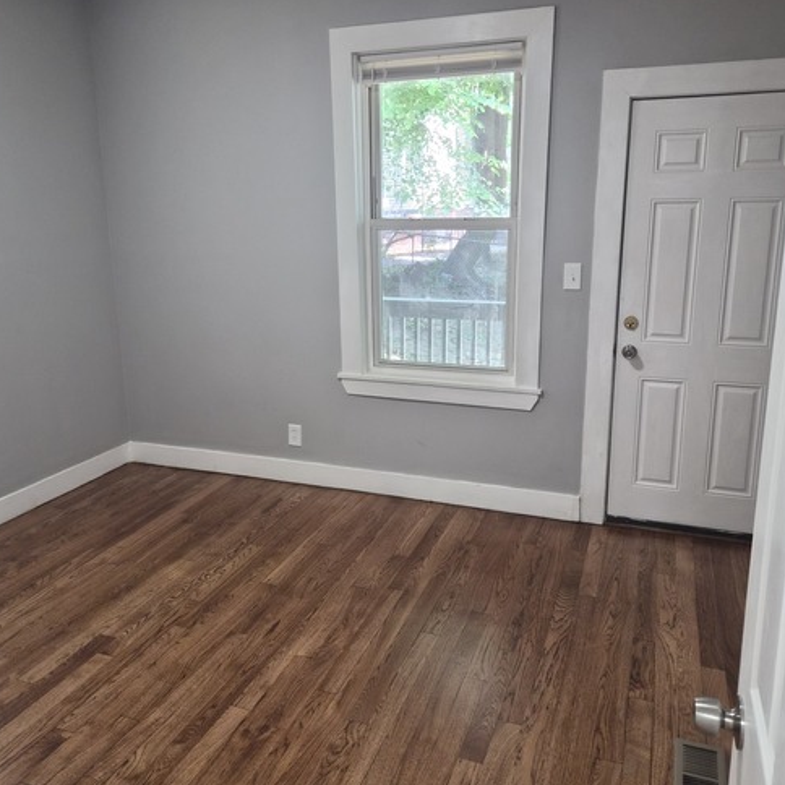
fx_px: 718
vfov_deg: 57.3
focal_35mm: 28
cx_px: 397
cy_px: 375
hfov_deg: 57.3
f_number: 1.8
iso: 400
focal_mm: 5.4
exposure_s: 1/120
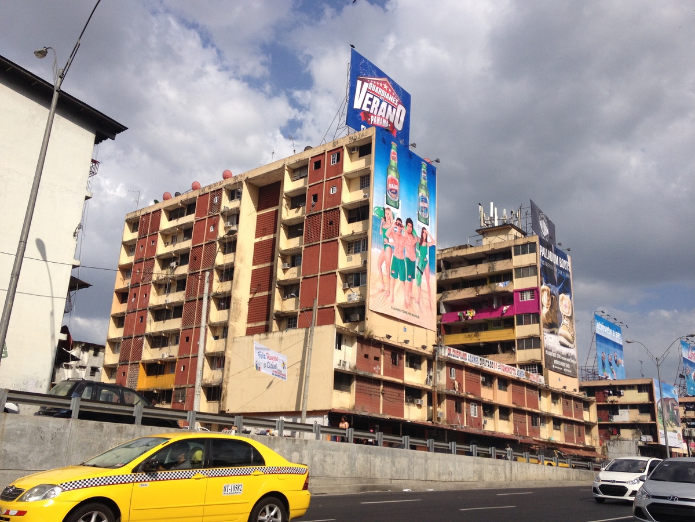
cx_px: 348
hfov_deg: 52.6
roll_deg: -3.2
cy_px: 261
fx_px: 703
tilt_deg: +8.5
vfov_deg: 40.7
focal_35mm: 35
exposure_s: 1/2907
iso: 50
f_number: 2.4
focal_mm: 4.28
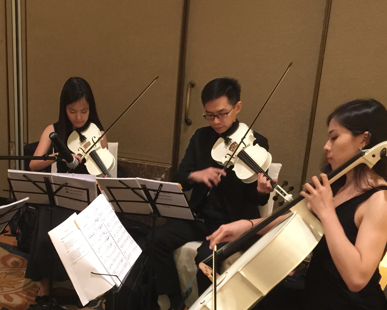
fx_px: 584
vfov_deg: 29.0
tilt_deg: -19.3
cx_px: 111
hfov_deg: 36.1
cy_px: 250
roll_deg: -3.8
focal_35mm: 51
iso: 125
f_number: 2.2
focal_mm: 4.15
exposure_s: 1/8
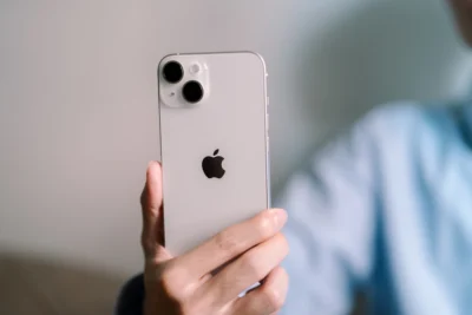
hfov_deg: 37.6
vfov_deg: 25.6
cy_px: 167
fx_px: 694
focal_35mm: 53
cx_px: 226
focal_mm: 50
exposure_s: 1/50
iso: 160
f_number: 1.6
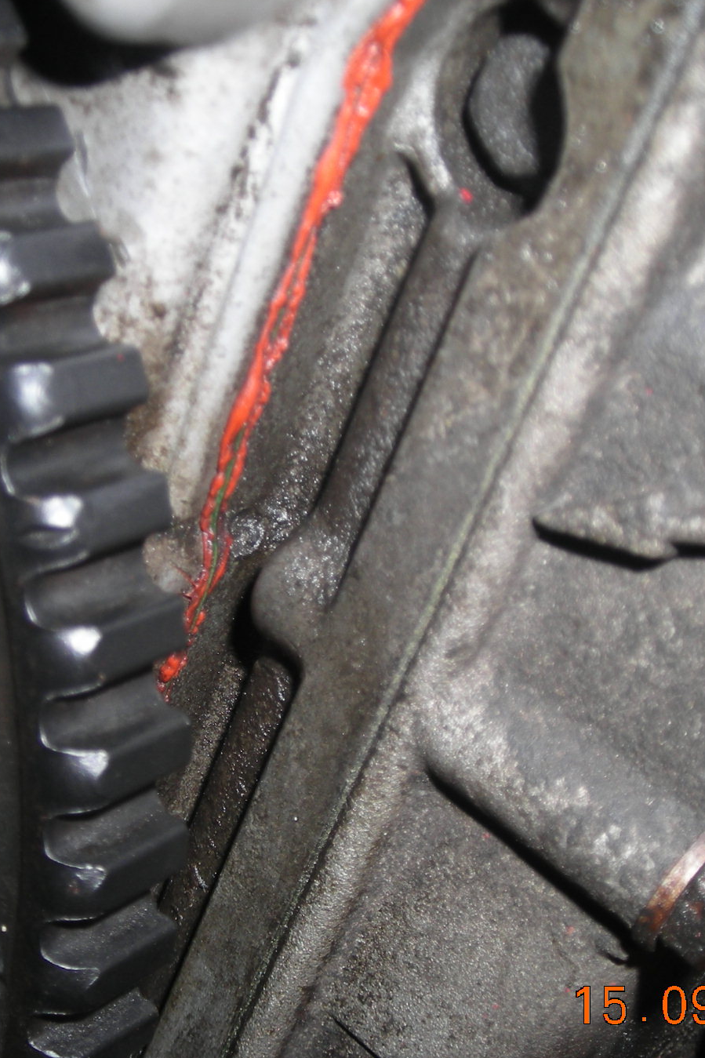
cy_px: 529
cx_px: 340
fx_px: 1763
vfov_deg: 33.4
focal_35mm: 60
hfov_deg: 22.6
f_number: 6.4
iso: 50
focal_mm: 6.3
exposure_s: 1/60
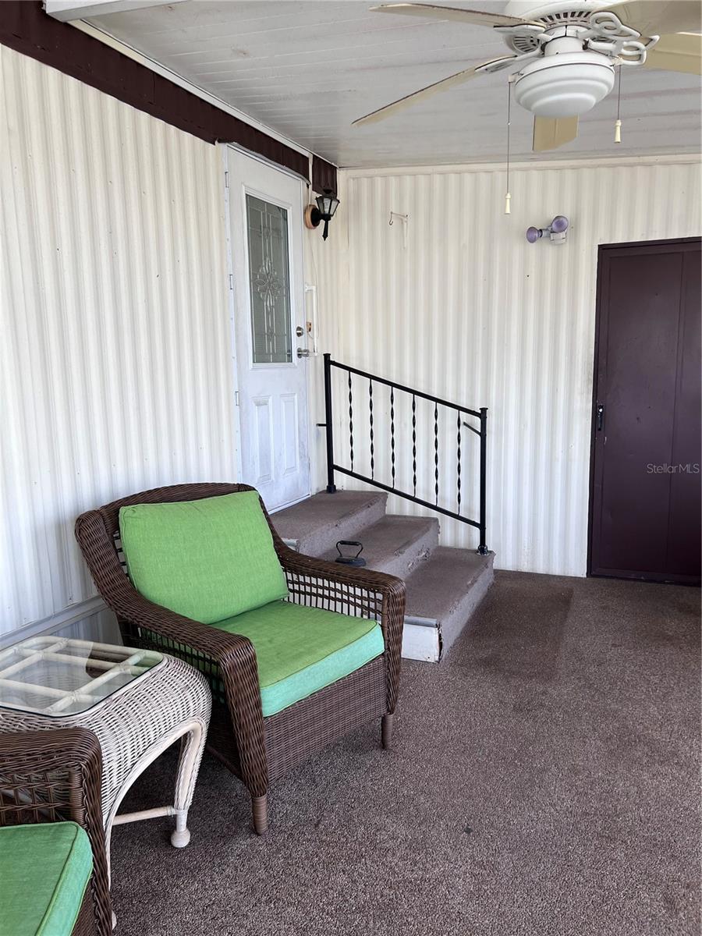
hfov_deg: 53.1
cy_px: 468
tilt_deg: -5.2
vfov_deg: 67.3
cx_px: 351
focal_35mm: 26
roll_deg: +0.4
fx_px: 703
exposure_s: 1/121
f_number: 1.5
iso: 50
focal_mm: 5.7
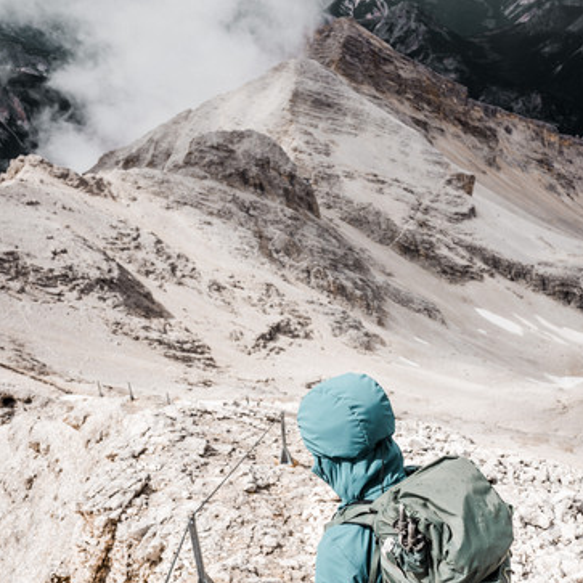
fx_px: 686
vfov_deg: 45.7
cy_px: 357
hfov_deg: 45.9
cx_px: 328
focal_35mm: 36
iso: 100
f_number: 5.6
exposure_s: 1/640
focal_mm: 24
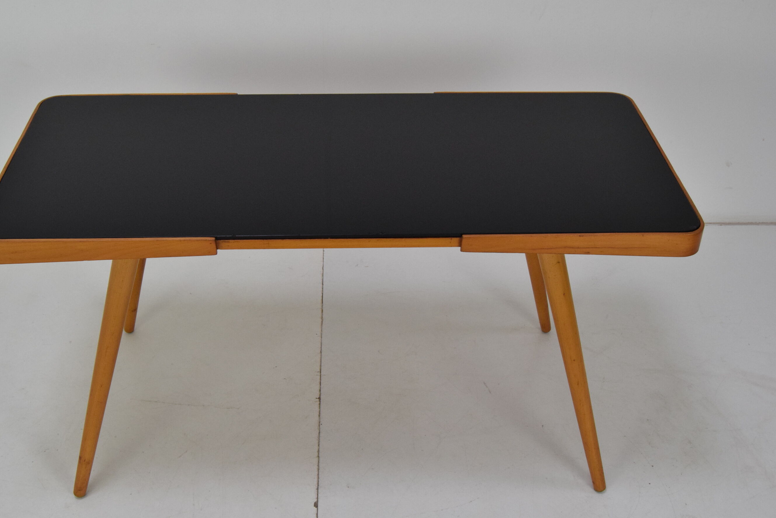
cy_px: 288
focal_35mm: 44
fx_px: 948
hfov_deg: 44.4
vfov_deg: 30.5
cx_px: 339
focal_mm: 26
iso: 1600
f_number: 7.1
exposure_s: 1/200
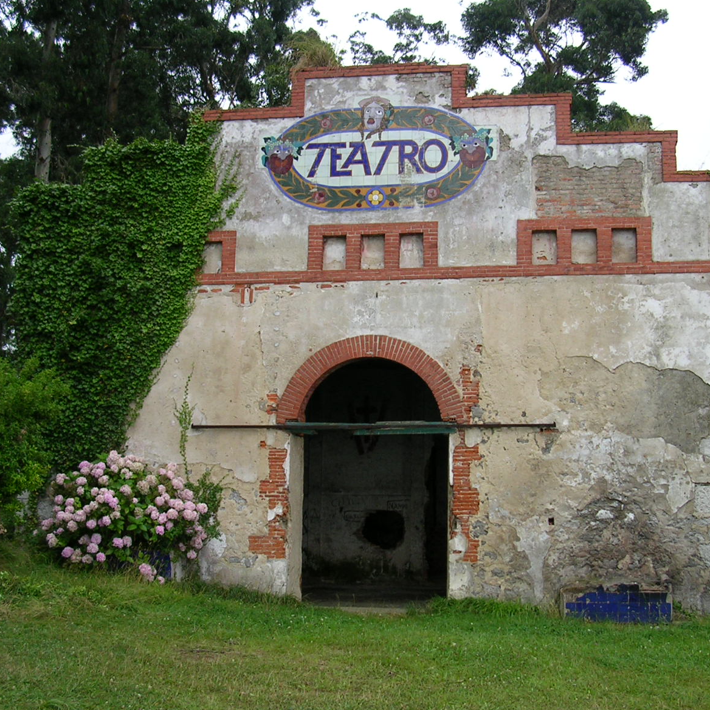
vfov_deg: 36.8
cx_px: 401
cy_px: 352
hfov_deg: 36.7
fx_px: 1067
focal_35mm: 46
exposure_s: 1/115
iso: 50
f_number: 2.8
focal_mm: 5.8
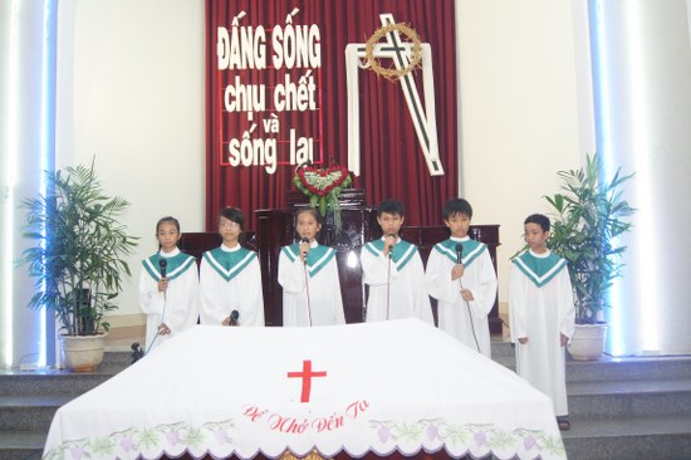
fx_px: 633
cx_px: 346
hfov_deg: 57.3
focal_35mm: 33
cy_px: 230
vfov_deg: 39.9
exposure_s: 1/30
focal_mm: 22
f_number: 4
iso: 800
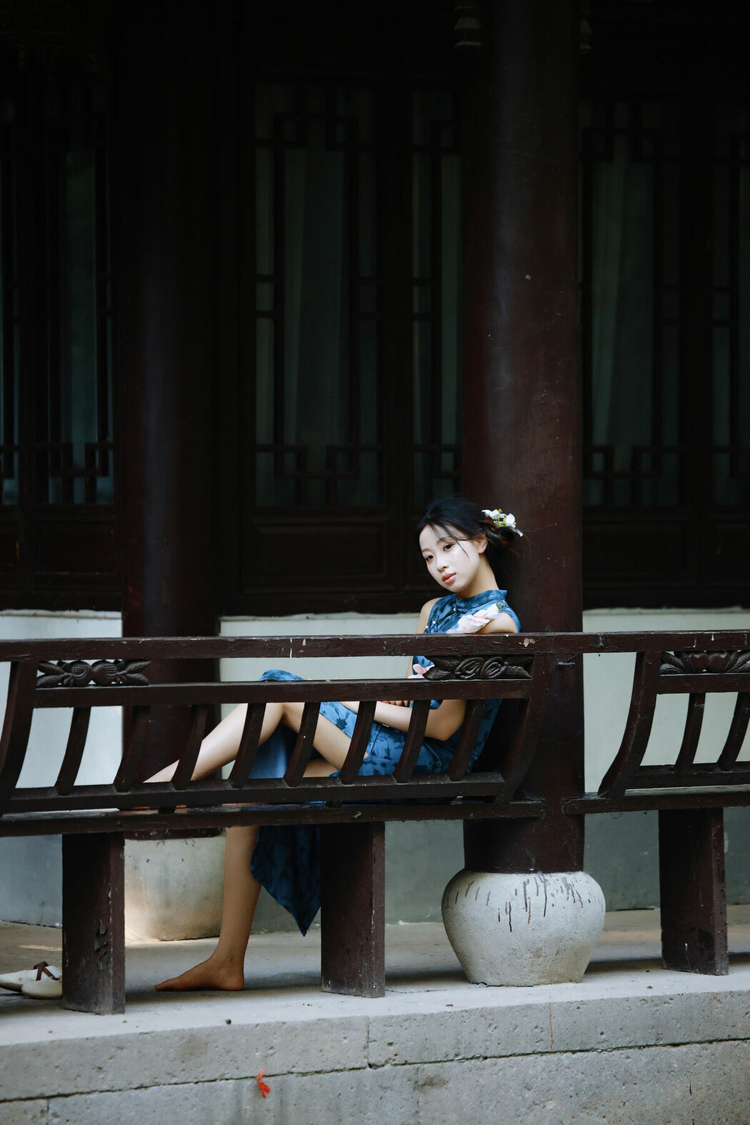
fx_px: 4750
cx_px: 375
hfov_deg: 9.0
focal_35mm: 152
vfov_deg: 13.5
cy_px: 562
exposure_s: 1/200
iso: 1250
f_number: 2.8
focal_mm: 153
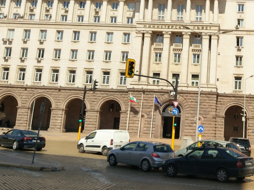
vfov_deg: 30.2
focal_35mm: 48
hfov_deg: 38.1
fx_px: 352
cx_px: 205
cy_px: 73
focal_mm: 4.58
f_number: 1.8
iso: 125
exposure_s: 1/4571
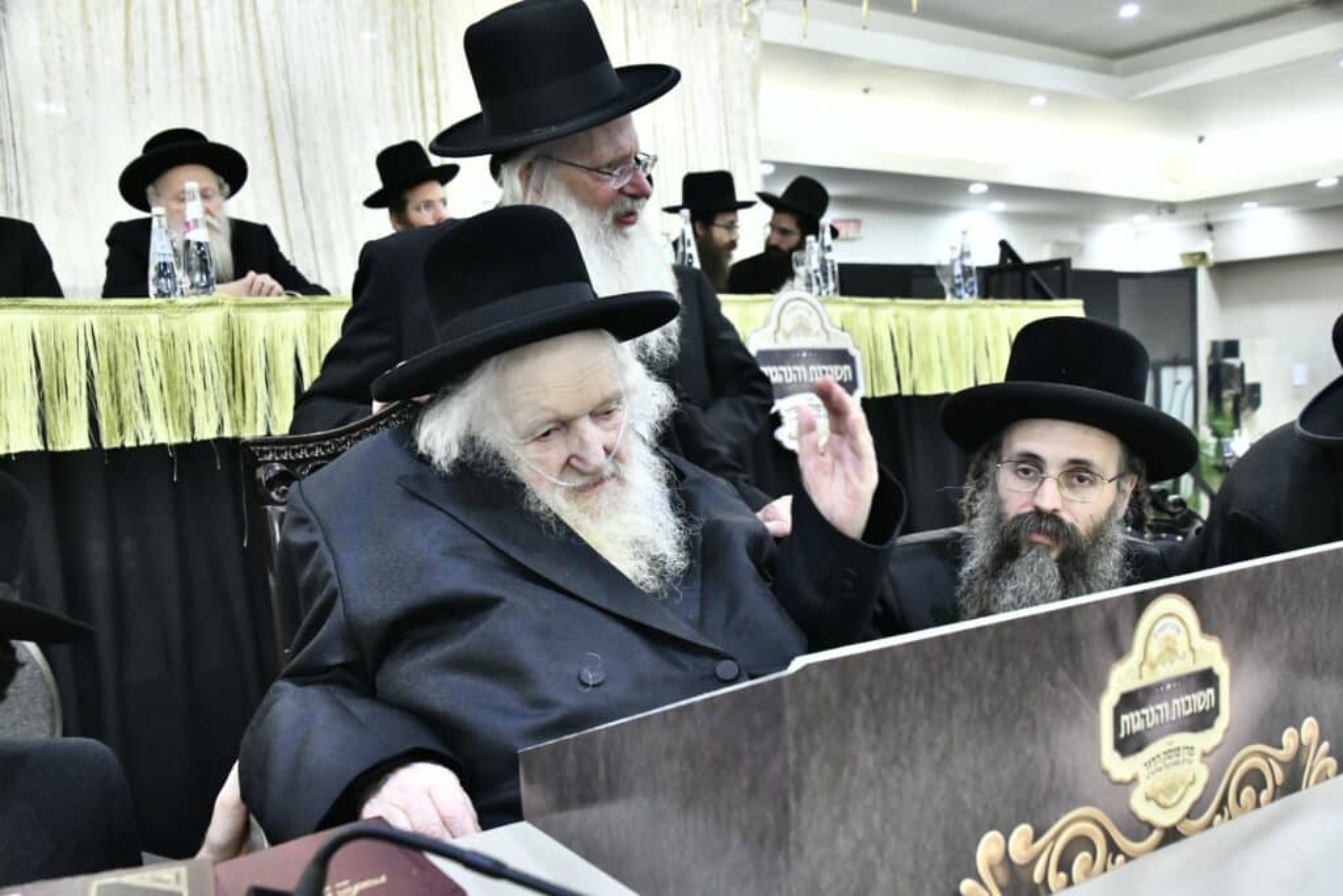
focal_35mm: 34
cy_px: 448
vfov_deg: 38.9
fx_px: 1268
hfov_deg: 55.8
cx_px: 672
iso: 4000
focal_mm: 34
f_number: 5.6
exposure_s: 1/125
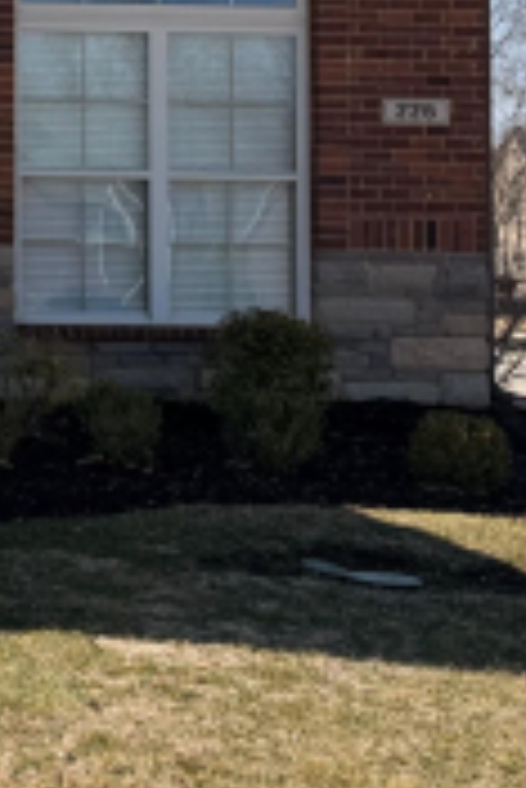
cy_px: 95
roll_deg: -0.5
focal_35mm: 95
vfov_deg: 21.0
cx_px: -762
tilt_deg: +3.5
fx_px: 2078
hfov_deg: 11.7
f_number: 1.78
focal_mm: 6.76
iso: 80
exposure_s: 1/3425
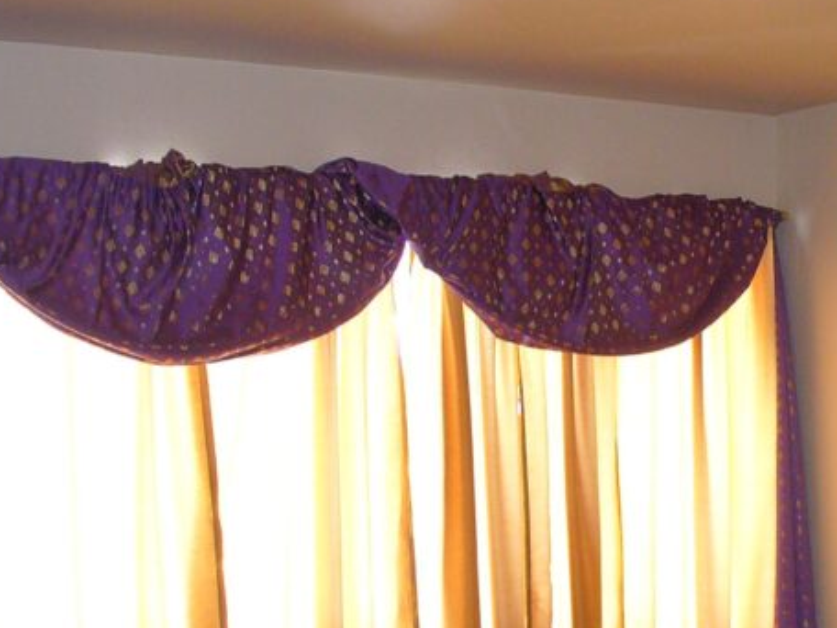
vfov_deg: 17.6
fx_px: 2007
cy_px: 501
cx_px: 709
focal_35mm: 83
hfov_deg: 23.1
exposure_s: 1/13
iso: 100
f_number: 2.8
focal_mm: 6.1
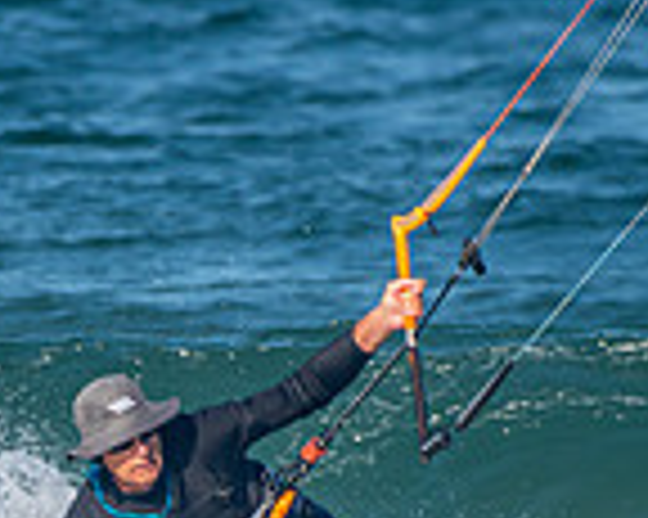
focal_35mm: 1888
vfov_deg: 0.8
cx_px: 86
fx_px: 36184
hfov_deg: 1.0
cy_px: 543
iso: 250
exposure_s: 1/1600
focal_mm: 500
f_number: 5.6
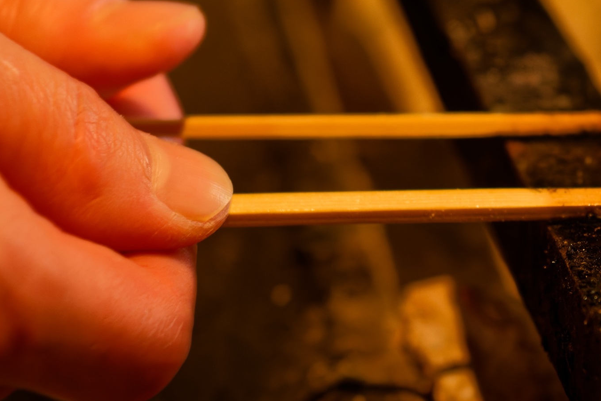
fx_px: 3940
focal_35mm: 236
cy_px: -15
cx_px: 565
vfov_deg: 5.8
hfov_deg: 8.7
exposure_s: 1/125
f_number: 5.6
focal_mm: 70
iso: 1250
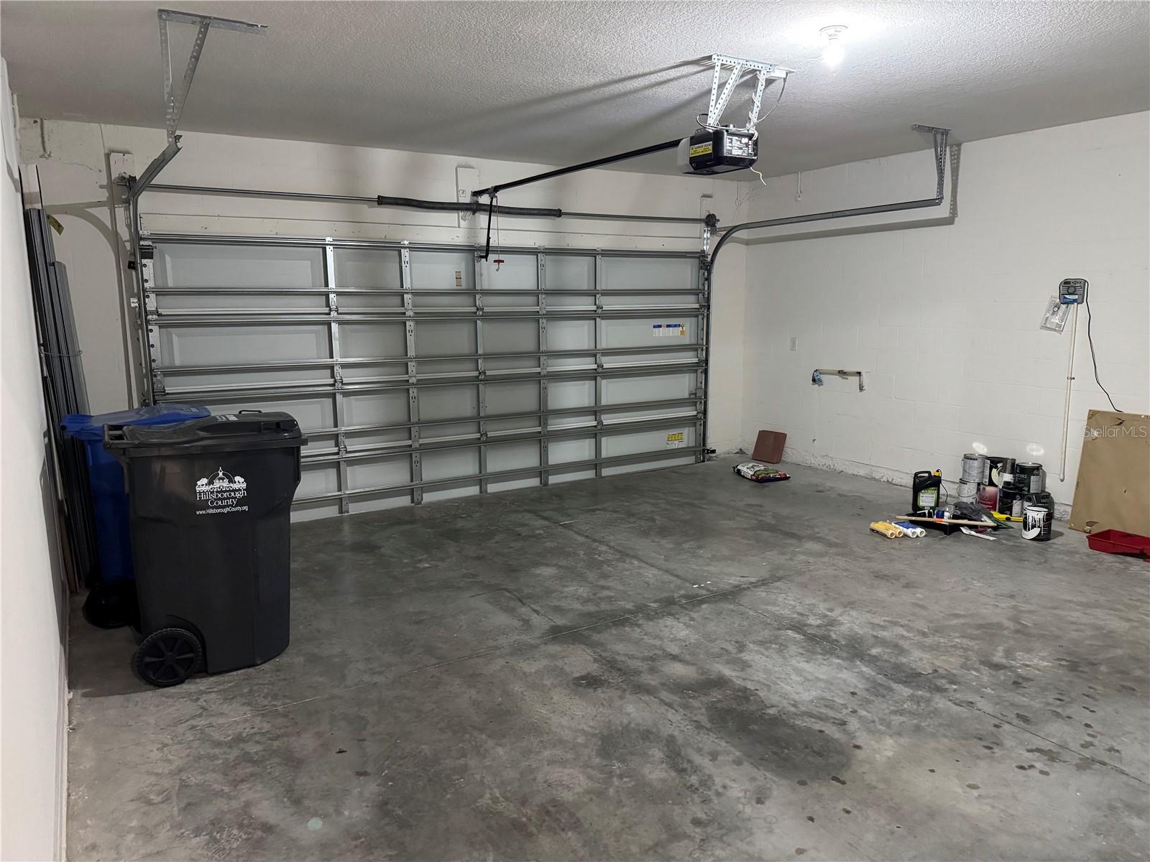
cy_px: 431
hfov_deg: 71.6
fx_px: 797
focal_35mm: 24
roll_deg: +0.7
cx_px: 575
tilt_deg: -10.1
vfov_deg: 56.8
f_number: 1.78
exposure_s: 1/40
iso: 1000
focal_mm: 6.76
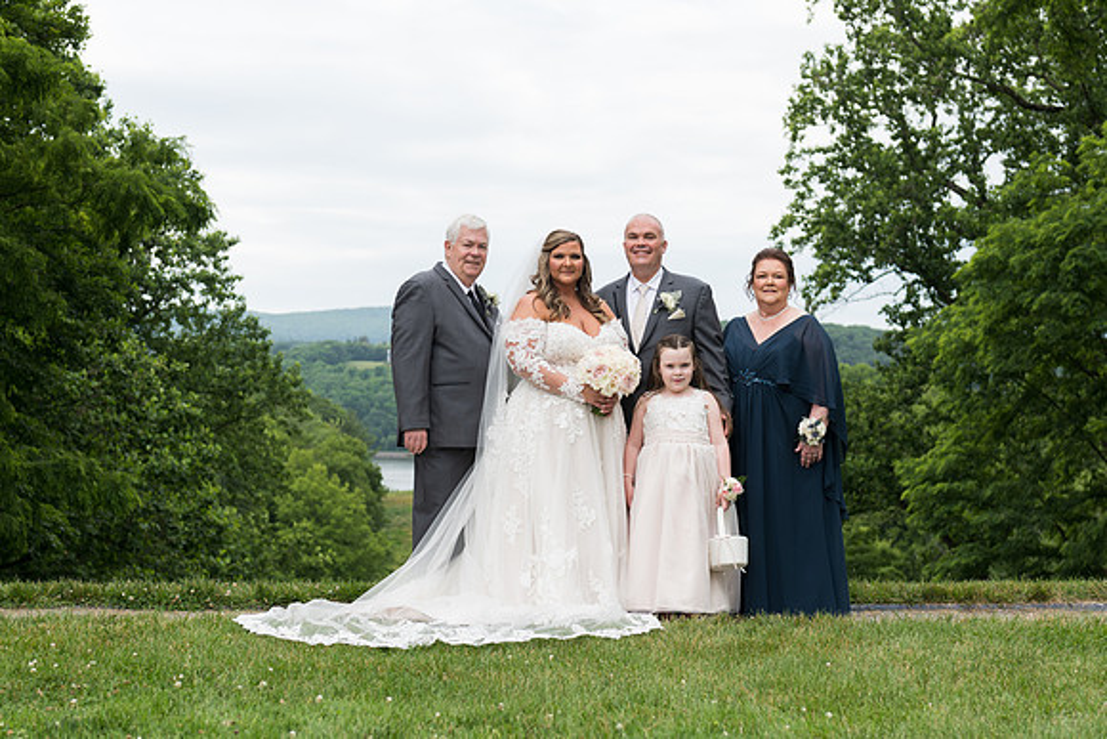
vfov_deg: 22.4
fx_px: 1864
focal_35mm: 61
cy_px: 369
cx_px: 540
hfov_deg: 33.1
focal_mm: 58
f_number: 4.5
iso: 64
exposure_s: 1/320
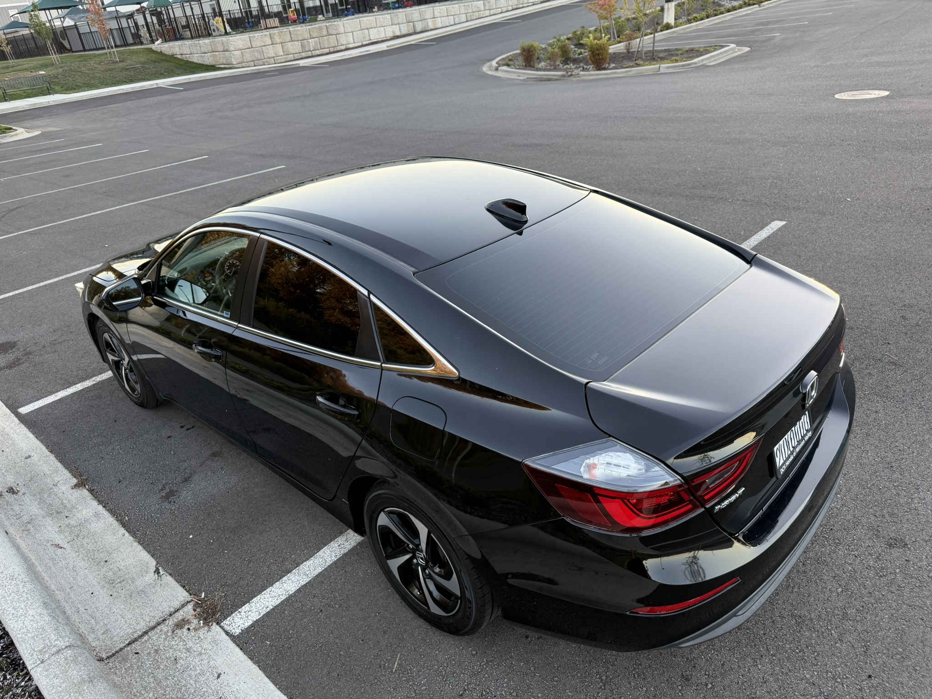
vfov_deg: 56.8
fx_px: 646
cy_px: 350
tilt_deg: -27.3
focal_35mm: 24
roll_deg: +7.5
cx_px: 466
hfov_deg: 71.6
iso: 100
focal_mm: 6.76
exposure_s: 1/121
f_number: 1.78
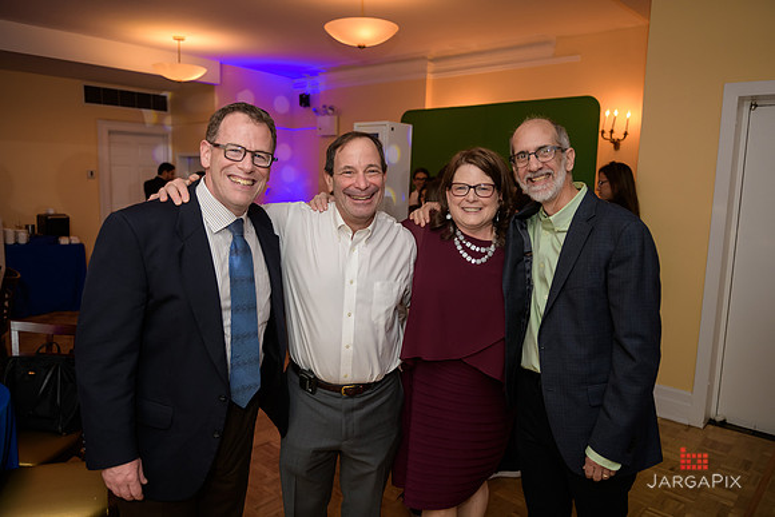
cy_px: 258
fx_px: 581
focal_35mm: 27
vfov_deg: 48.0
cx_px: 388
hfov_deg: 67.4
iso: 800
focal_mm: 27
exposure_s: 1/125
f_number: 3.2
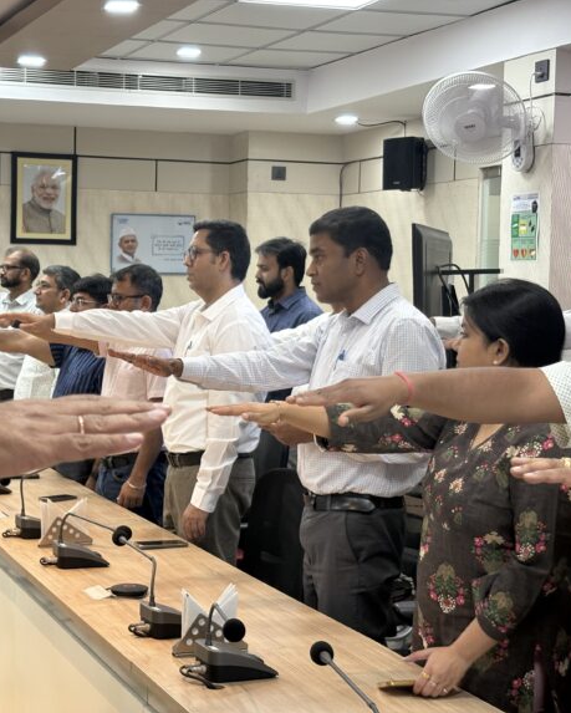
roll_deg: +0.2
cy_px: 356
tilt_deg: -2.5
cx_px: 149
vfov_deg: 27.9
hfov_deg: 22.3
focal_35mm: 68
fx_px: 1435
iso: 50
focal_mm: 5.96
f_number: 1.6
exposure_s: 1/50
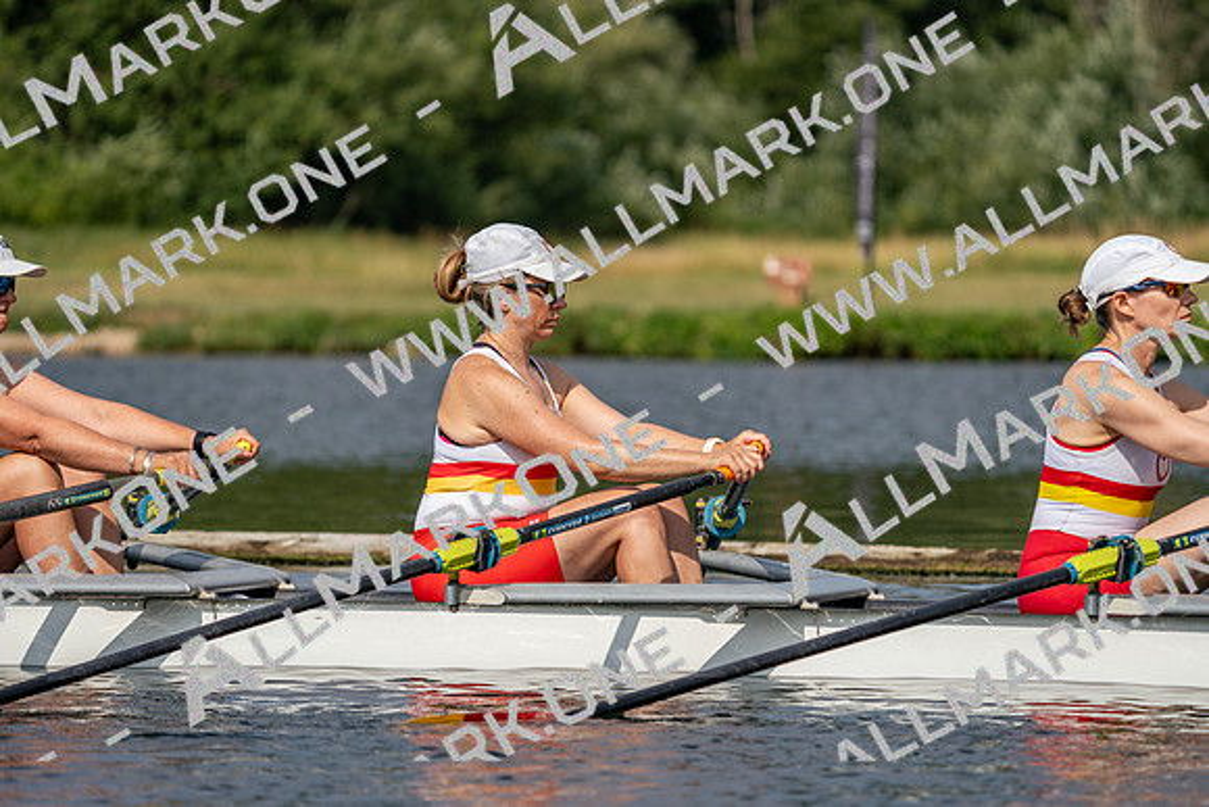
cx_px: 604
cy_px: 404
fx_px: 9304
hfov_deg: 7.4
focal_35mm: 277
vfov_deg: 5.0
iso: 125
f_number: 5.6
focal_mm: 277
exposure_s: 1/1600
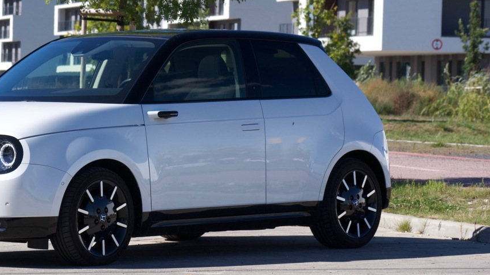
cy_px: 115
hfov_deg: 11.9
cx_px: 158
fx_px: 2351
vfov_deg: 6.7
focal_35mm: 181
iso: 100
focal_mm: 82
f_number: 8
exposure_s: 1/250
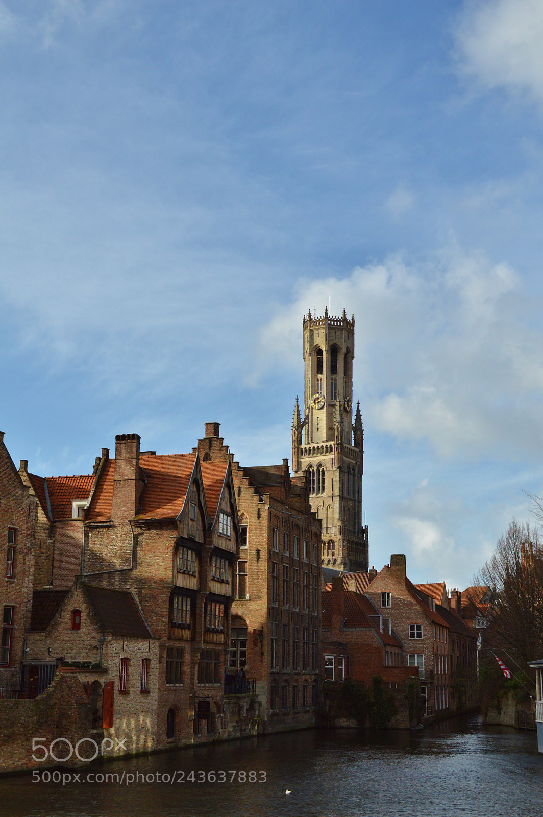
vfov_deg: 43.6
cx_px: 272
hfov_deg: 29.8
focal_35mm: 45
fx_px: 1020
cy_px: 408
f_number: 7.1
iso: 400
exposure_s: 1/1000
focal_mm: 30
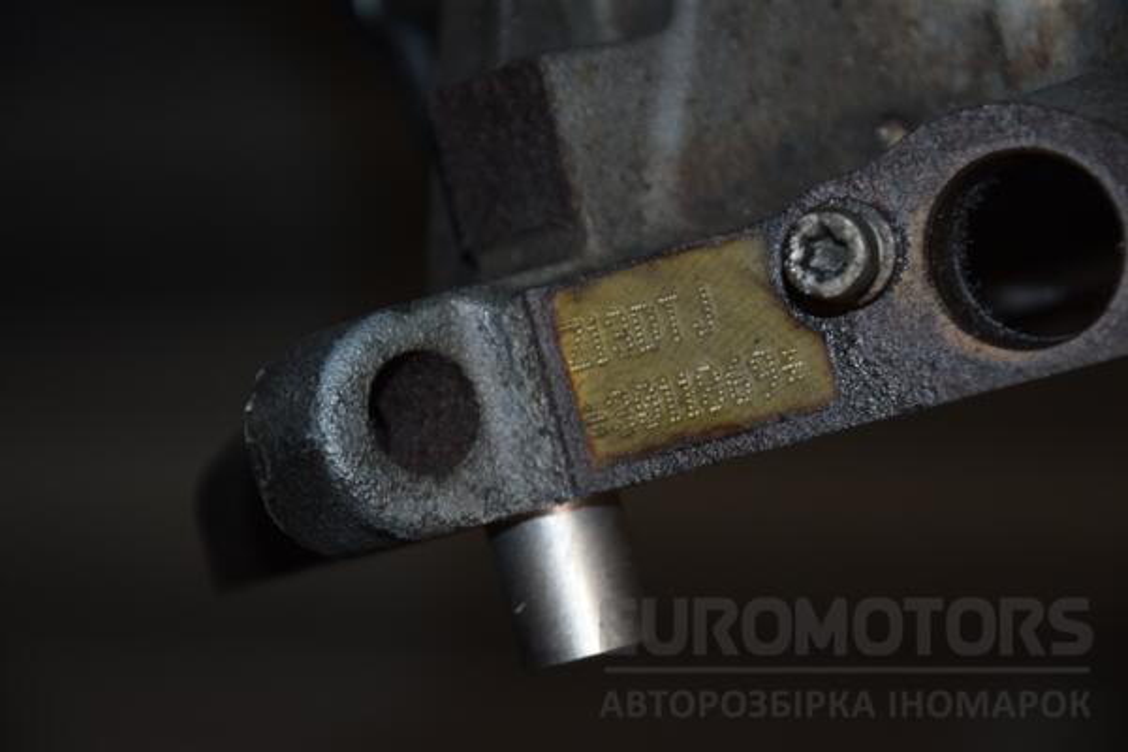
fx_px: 4935
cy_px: 376
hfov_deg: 13.0
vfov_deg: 8.7
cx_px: 564
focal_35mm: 158
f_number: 5.6
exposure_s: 1/60
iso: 800
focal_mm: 105
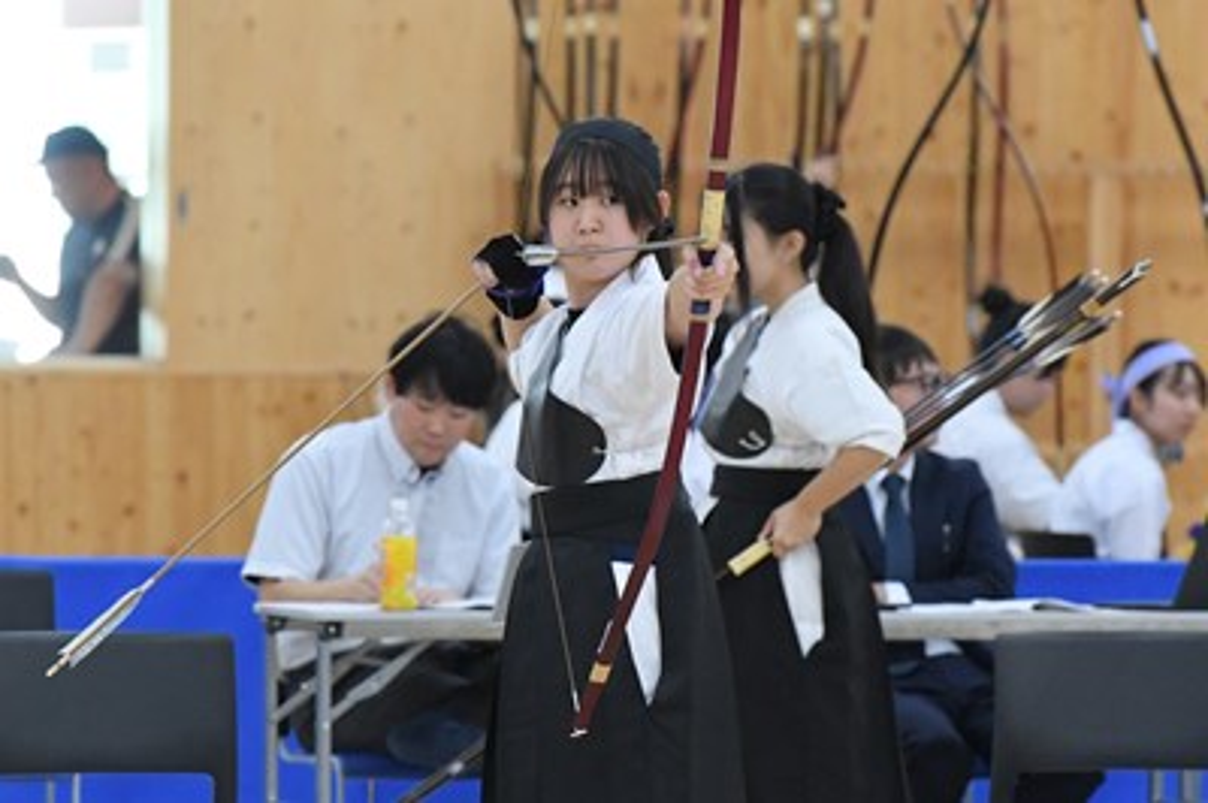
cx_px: 604
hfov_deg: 5.2
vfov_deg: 3.4
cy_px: 402
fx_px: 13411
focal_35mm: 400
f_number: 5.6
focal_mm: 200
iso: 6400
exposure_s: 1/400
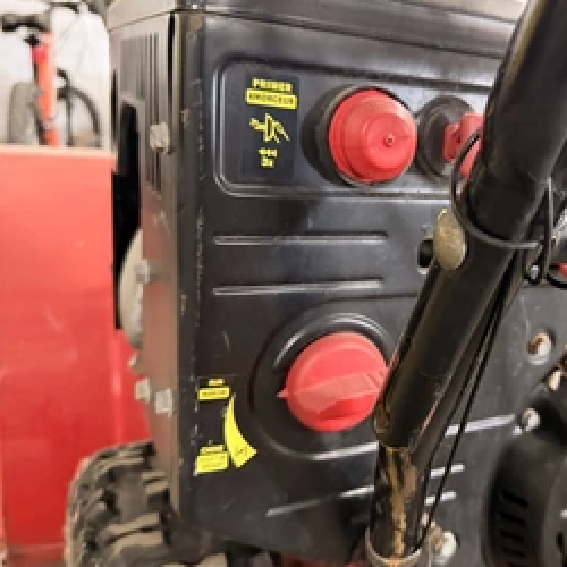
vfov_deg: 48.5
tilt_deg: -13.5
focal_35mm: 34
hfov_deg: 46.7
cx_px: 424
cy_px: 281
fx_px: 630
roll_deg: -5.7
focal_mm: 6.76
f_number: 1.78
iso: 800
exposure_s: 1/30
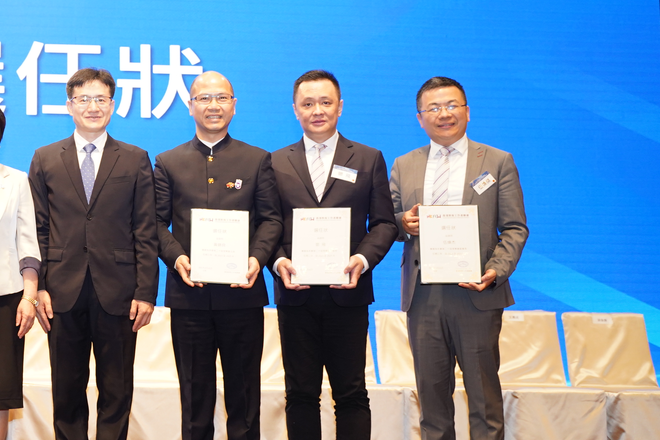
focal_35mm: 72
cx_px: -72
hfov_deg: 25.9
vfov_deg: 18.9
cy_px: 168
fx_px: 1320
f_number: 3.2
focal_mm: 32
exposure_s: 1/125
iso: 1250
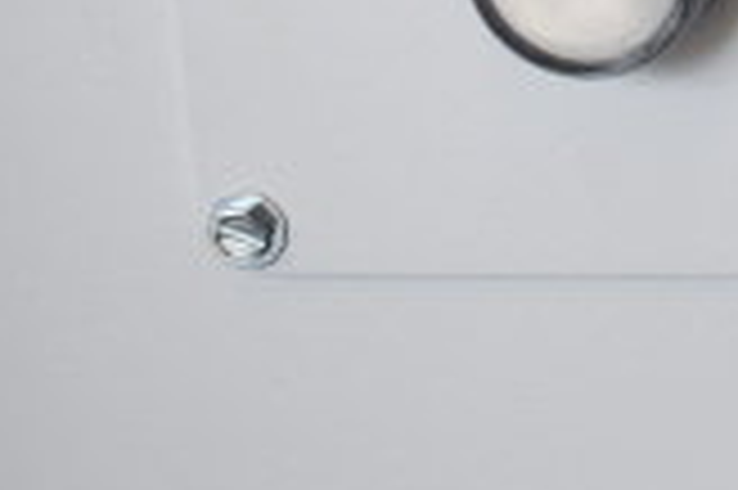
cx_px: 1346
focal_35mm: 123
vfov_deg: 10.8
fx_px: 2519
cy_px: -218
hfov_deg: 14.5
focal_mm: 22
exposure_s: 1/80
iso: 200
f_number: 4.5
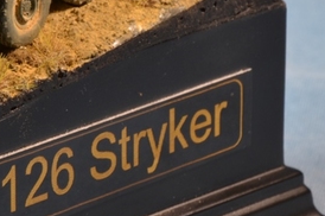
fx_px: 4143
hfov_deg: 4.5
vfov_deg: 3.0
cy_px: -81
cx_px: -72
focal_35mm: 459
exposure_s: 1/2
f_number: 18
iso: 200
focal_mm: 105
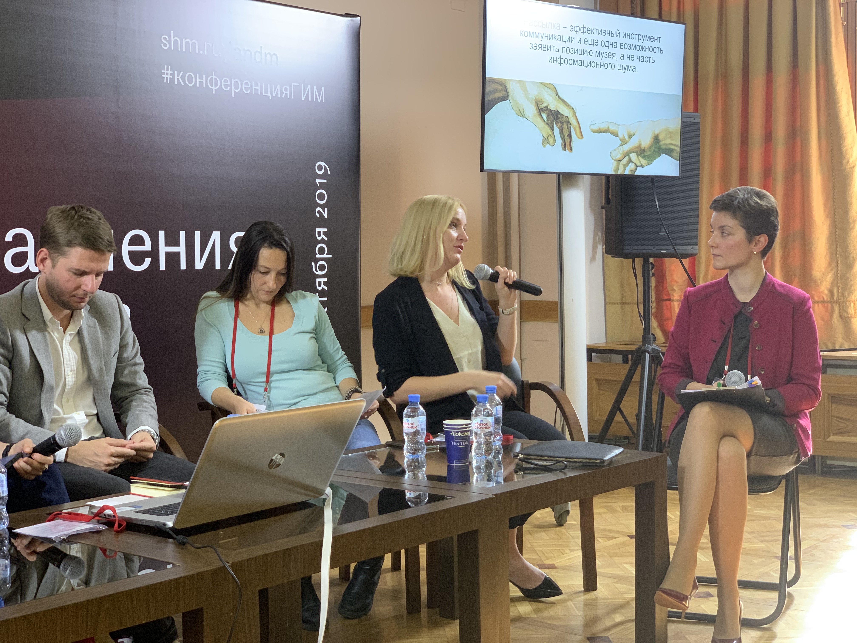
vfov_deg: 28.0
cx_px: 428
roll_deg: +0.2
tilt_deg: -2.3
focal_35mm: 52
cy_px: 322
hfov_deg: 36.8
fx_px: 1287
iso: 160
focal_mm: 6
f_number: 2.4
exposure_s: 1/50
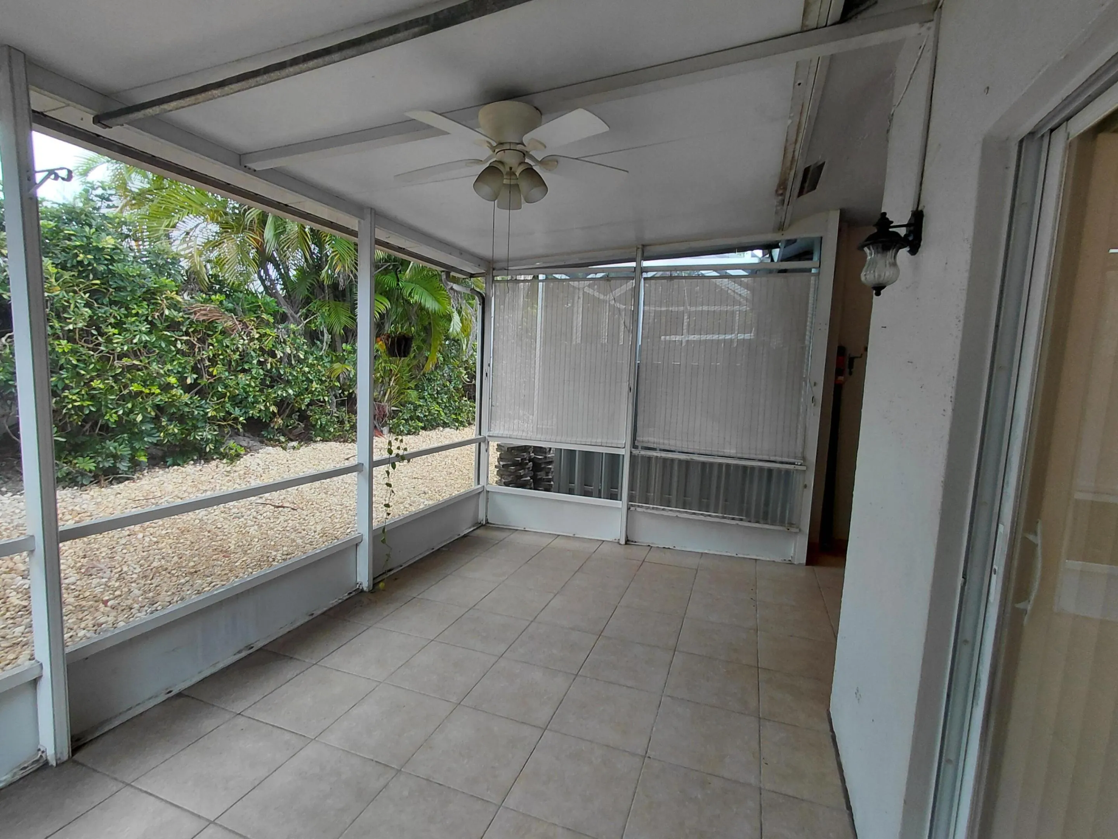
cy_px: 420
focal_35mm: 16
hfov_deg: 94.5
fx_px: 517
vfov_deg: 78.1
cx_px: 559
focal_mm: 1.64
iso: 64
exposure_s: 1/60
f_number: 2.2
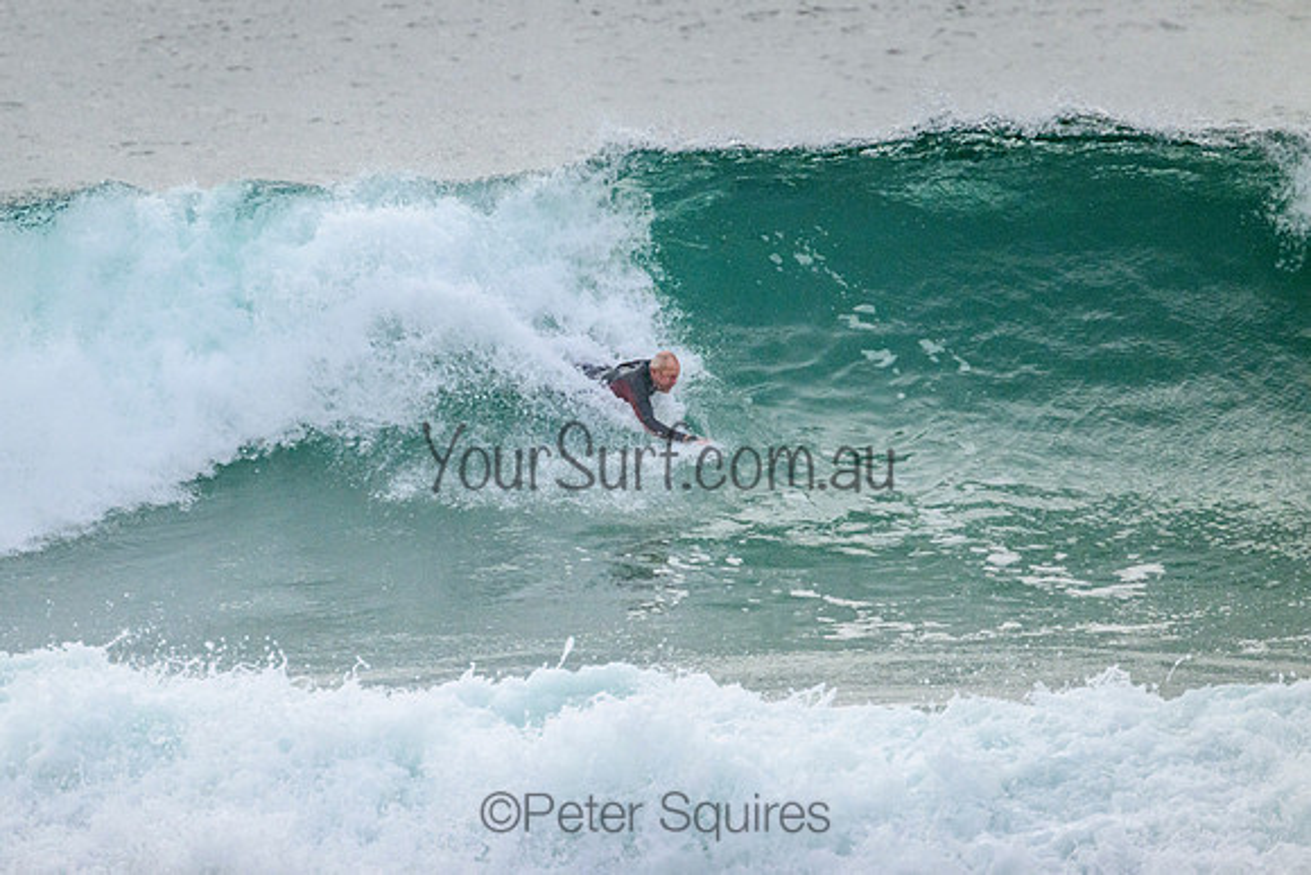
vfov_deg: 1.5
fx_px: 32508
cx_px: 580
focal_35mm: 892
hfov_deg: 2.3
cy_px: 407
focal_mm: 800
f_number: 11
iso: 2000
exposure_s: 1/2000
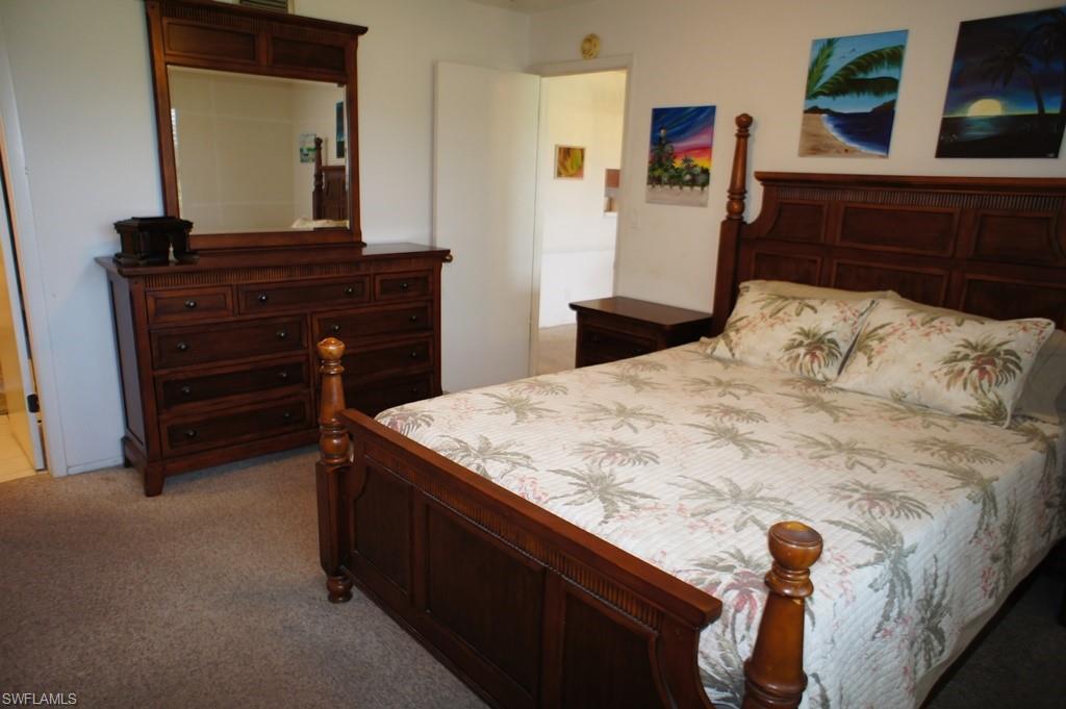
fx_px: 710
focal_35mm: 24
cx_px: 533
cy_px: 354
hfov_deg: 73.8
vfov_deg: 53.1
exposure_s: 1/60
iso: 320
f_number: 2.8
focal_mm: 16
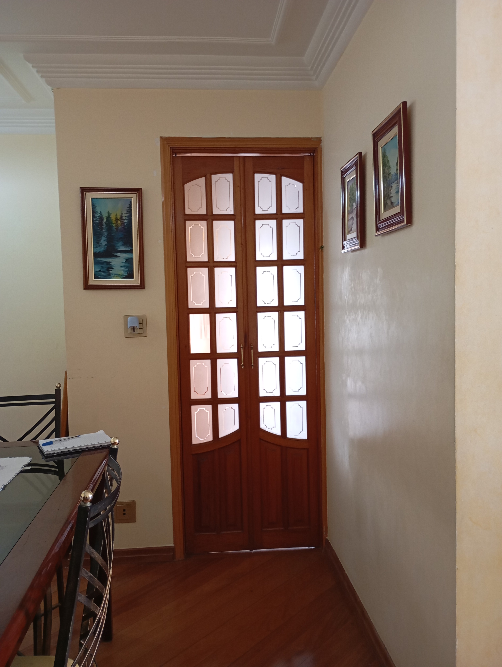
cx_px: 251
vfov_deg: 63.4
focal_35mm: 28
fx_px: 540
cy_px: 334
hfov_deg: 49.9
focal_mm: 4.27
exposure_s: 1/30
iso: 1185
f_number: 1.8
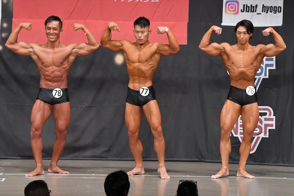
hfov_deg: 9.5
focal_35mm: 217
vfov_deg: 6.3
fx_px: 1771
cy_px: 98
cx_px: 147
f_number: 5.6
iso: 6400
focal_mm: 145
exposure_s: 1/400
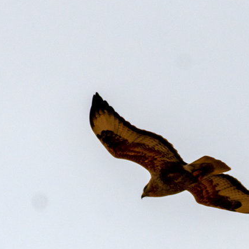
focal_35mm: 1880
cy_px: 173
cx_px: 178
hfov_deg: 0.9
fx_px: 15300
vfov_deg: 0.9
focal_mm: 600
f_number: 6.3
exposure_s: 1/8000
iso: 400
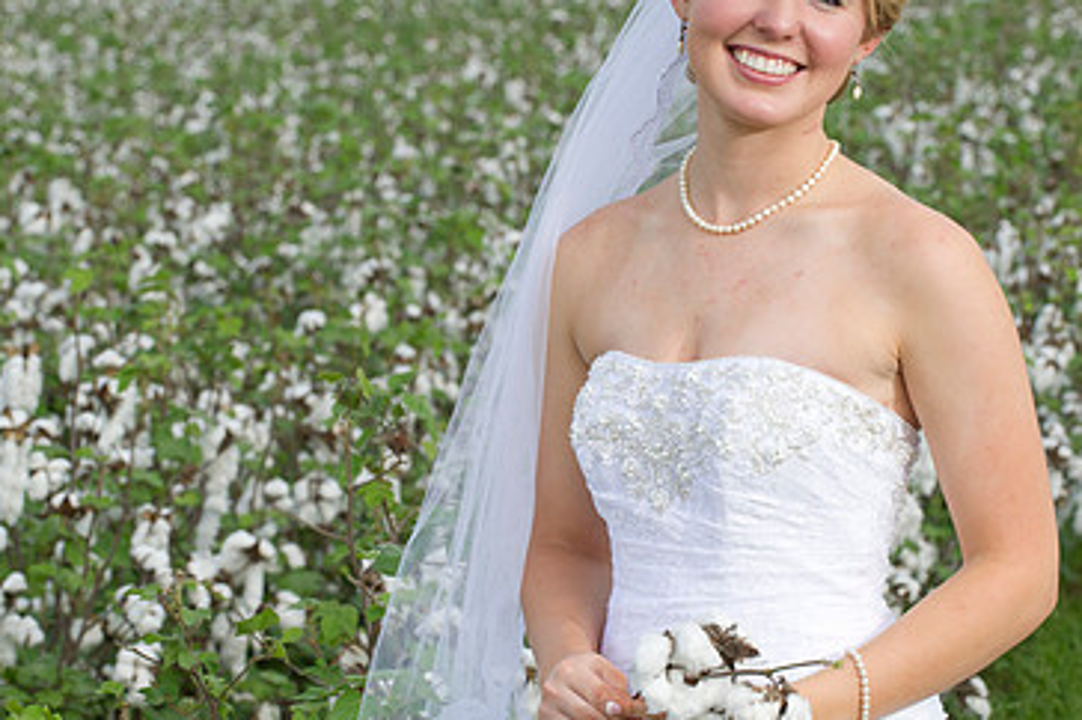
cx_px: 473
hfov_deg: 11.1
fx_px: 5555
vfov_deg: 7.4
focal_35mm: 185
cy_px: 330
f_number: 8
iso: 200
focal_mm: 116
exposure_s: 1/160
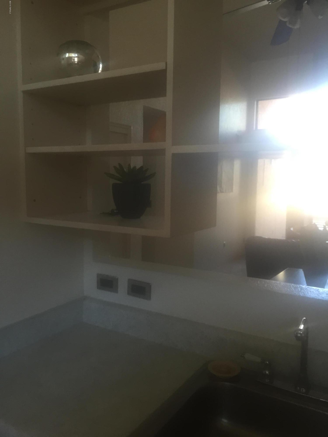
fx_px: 366
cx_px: 164
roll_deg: -2.4
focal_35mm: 29
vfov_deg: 61.7
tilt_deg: -5.1
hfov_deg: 48.2
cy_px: 218
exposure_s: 1/30
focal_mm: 4.15
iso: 80
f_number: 2.2
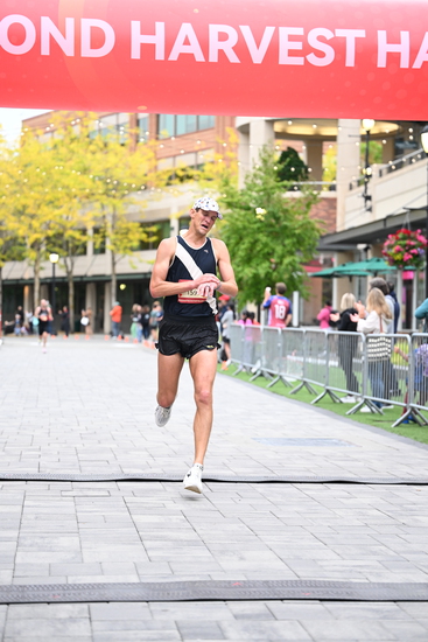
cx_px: 214
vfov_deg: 25.7
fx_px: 1408
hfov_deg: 17.3
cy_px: 321
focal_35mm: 79
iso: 1600
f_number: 2.8
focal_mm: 79
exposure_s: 1/800
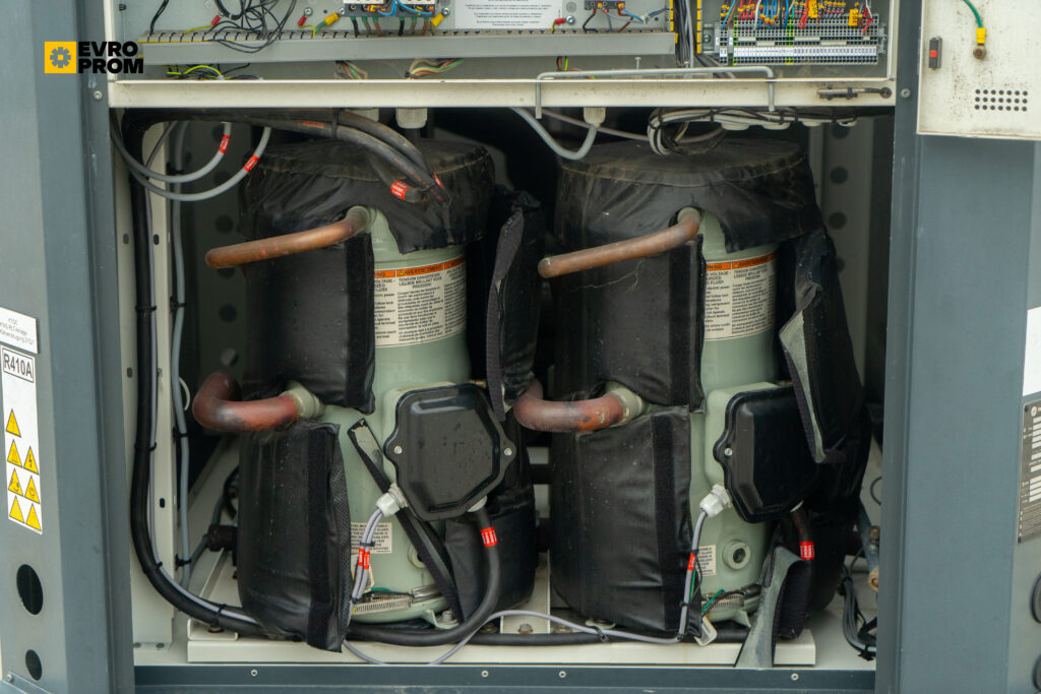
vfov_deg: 19.5
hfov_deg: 28.8
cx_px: 520
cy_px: 347
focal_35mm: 70
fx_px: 2024
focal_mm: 70
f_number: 4.5
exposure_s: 1/160
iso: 500
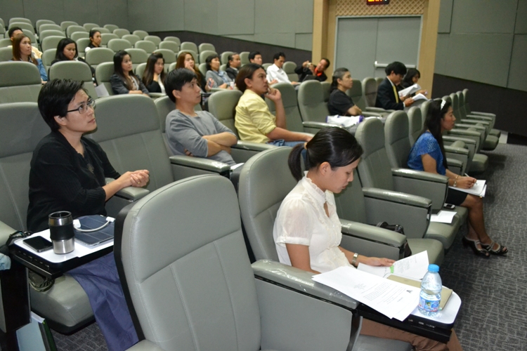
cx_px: 264
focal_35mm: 27
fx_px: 395
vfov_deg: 47.9
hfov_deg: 67.4
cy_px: 176
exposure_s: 1/60
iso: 2800
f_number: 3.5
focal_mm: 18
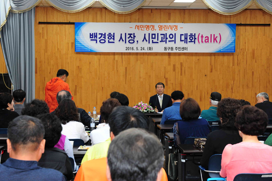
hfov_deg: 33.4
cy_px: 90
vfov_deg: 22.6
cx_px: 136
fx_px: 453
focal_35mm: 60
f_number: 7.1
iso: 1600
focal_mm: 60
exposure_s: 1/60
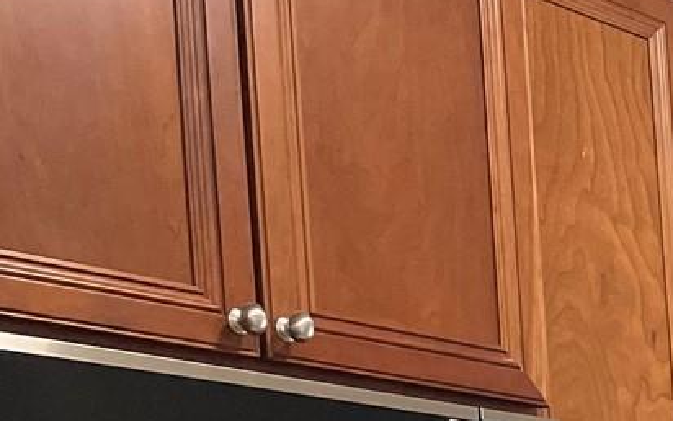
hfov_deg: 16.0
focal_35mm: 107
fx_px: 1964
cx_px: 1268
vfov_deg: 10.8
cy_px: 935
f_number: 1.6
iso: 200
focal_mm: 4.2
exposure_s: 1/60
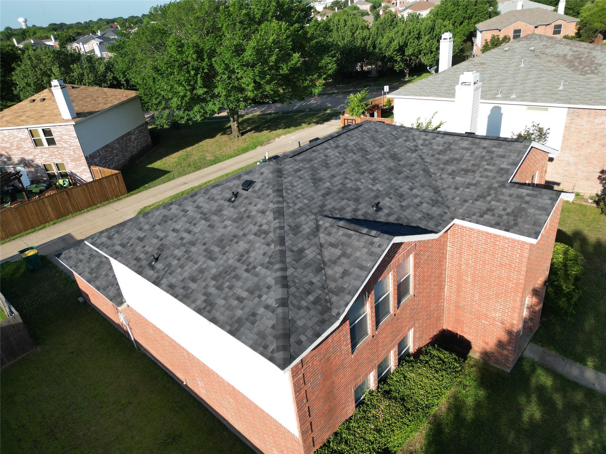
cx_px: 303
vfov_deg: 56.8
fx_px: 420
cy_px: 227
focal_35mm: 24
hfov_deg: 71.6
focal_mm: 6.72
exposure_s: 1/1600
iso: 110
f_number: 1.7
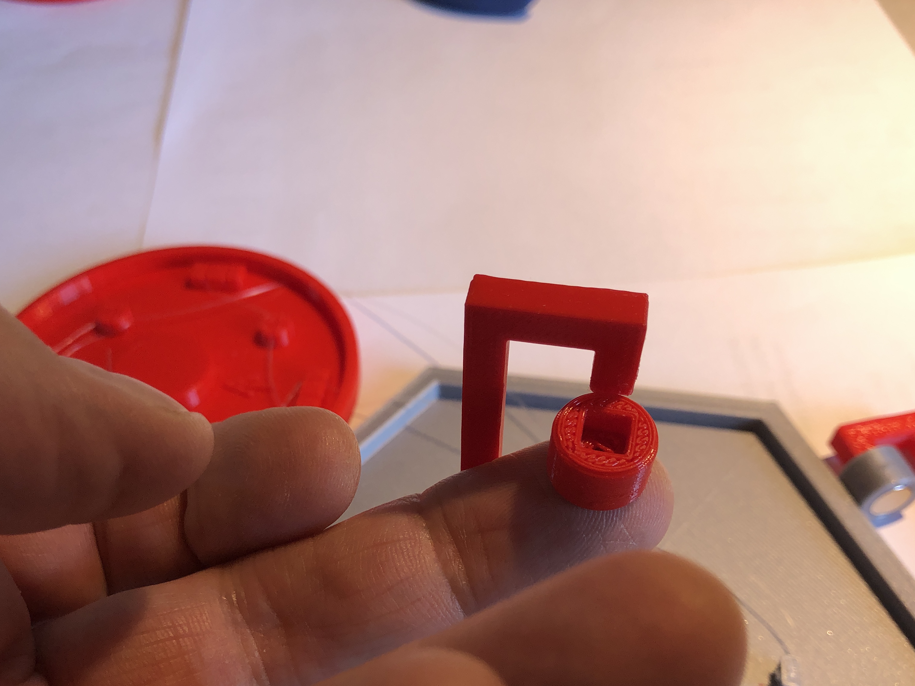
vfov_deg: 38.3
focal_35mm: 37
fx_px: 978
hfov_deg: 50.1
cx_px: 414
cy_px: 452
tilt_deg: -51.0
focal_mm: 4
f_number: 1.8
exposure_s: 1/120
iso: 50
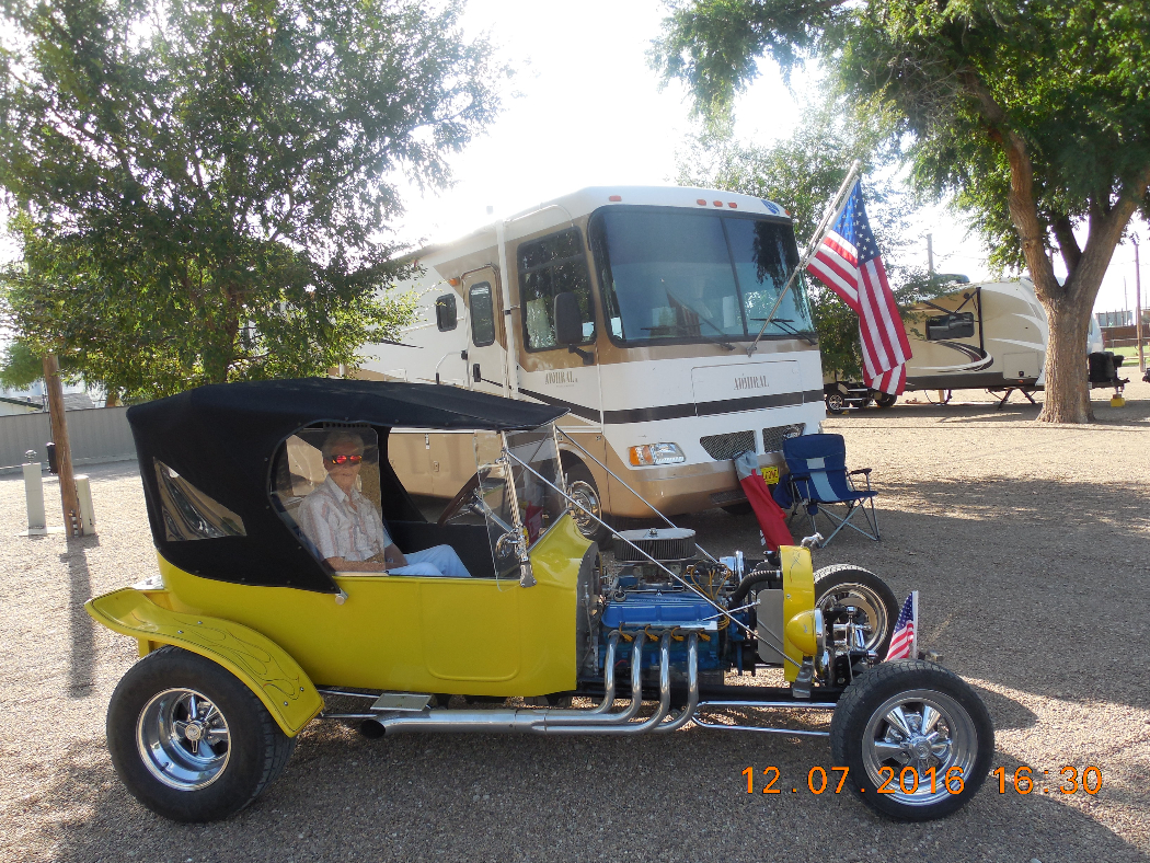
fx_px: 831
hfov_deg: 69.4
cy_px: 432
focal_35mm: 25
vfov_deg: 54.9
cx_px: 575
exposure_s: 1/320
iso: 125
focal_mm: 4.5
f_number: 3.3
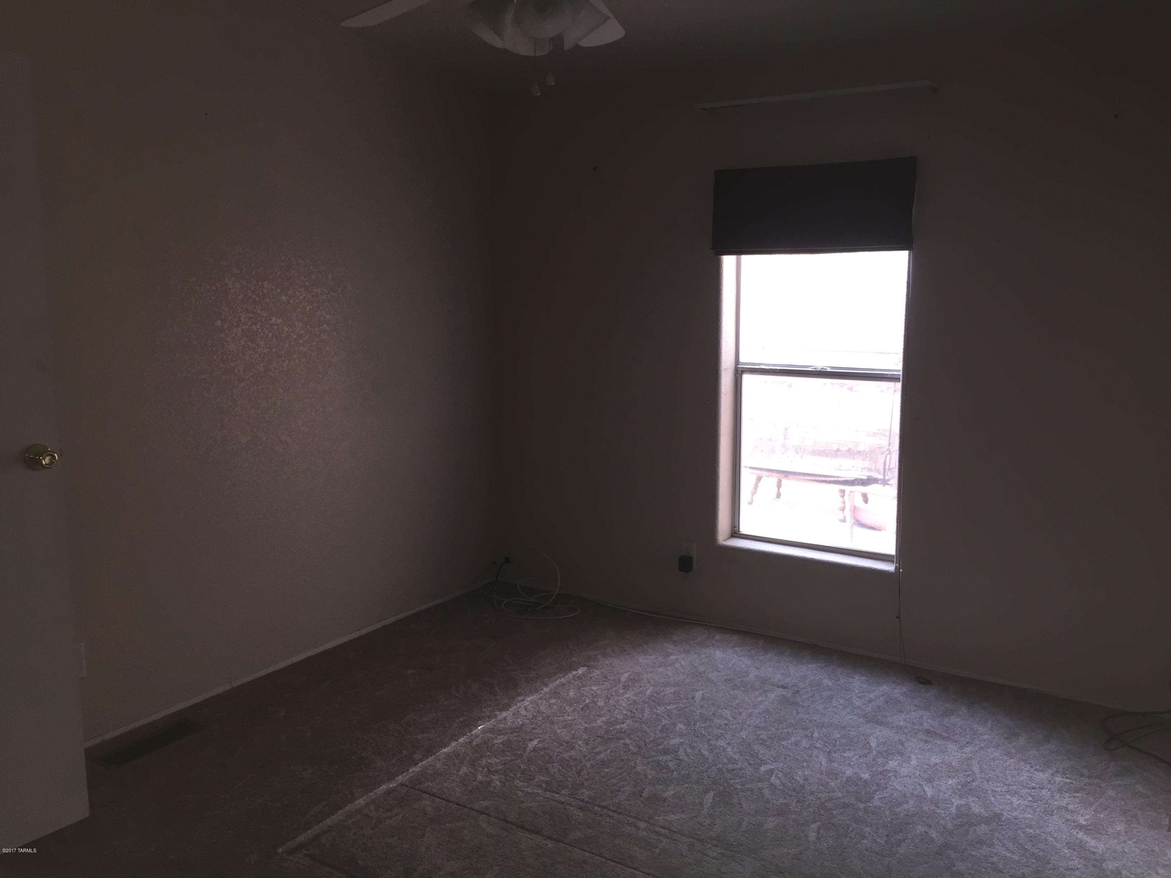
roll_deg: +0.4
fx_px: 981
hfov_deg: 61.7
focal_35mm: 29
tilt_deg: -9.0
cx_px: 586
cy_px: 439
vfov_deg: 48.2
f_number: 2.2
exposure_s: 1/33
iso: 50
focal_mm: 4.15
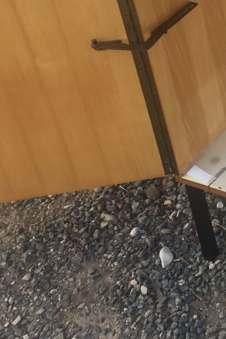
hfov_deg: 15.2
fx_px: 754
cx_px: 378
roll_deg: +3.9
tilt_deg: -33.6
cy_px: 24
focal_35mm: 80
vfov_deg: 24.5
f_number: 2.2
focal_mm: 4.15
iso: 32
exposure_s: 1/121
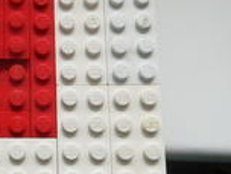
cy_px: 64
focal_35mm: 57
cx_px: -3
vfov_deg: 25.6
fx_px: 380
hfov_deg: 31.1
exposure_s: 1/250
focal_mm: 3.9
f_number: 3.2
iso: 80
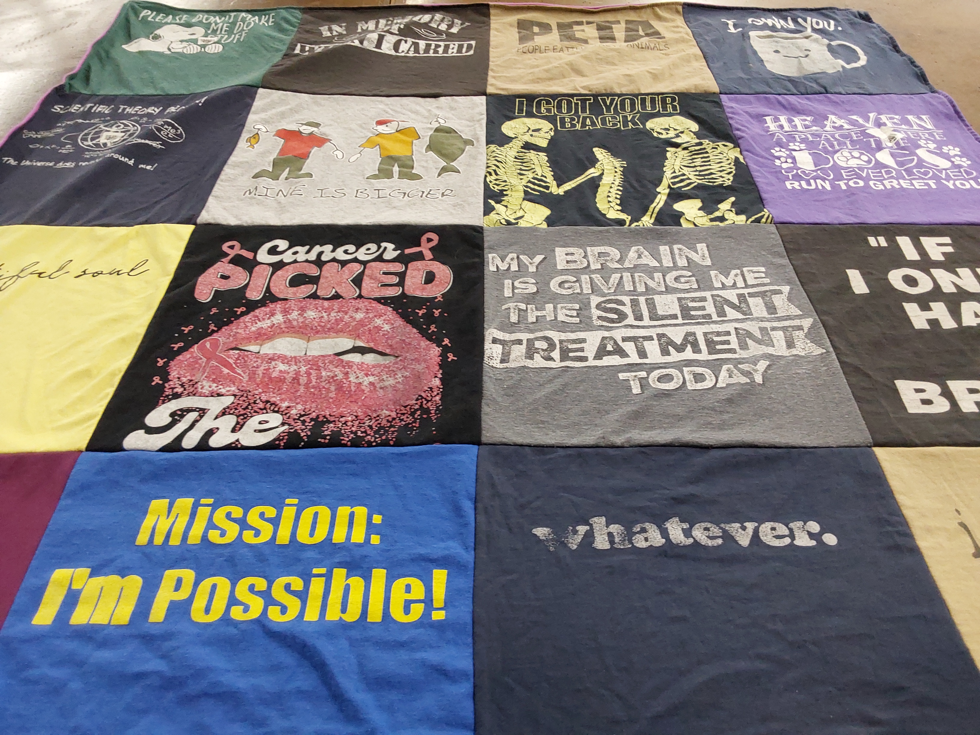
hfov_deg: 63.4
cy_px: 368
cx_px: 490
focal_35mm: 28
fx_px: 793
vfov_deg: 49.7
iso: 160
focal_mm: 2.91
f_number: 1.9
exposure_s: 1/50
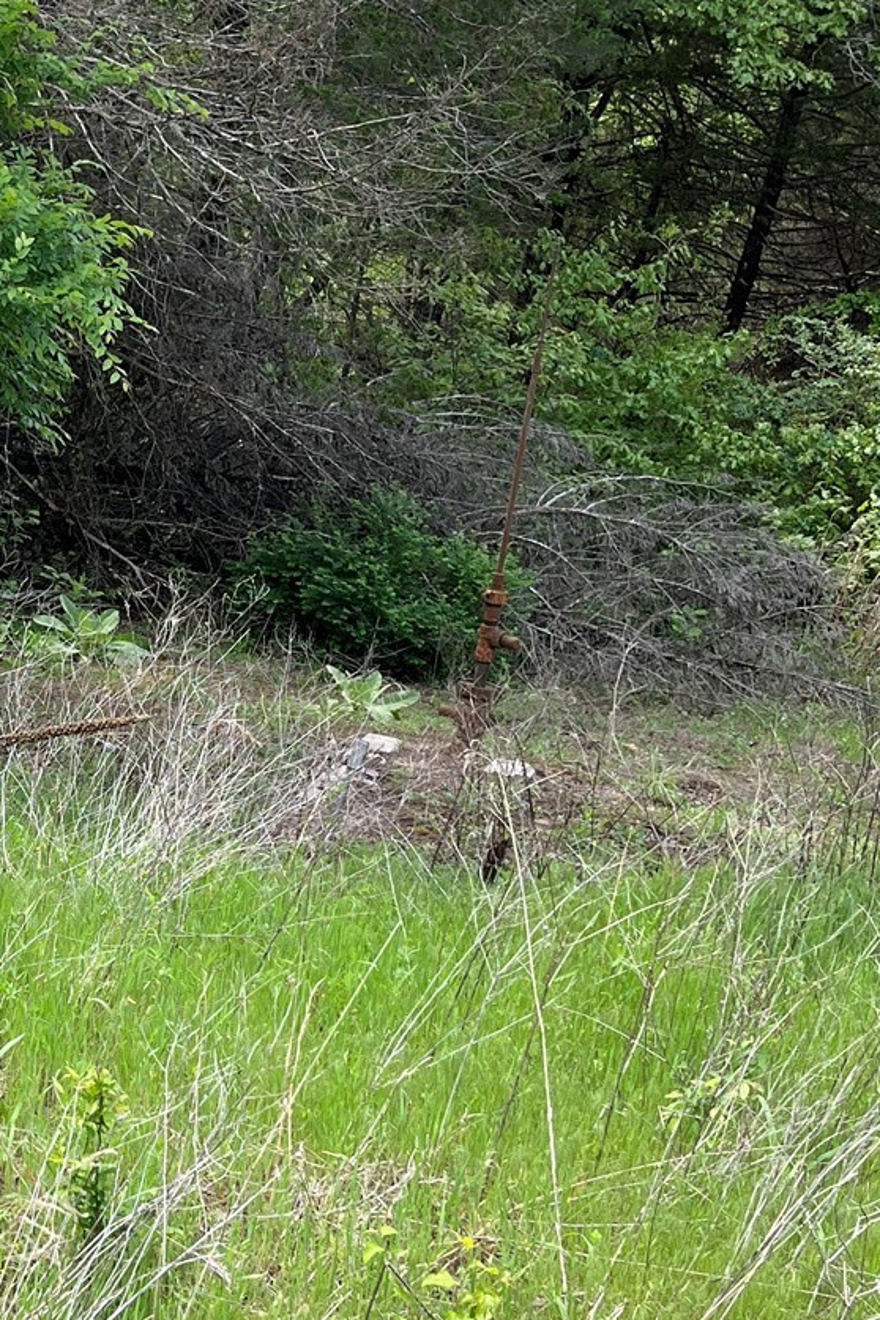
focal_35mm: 62
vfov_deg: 32.3
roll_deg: -10.1
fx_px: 2273
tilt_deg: -14.7
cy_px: 748
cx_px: 35
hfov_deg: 21.3
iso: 50
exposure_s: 1/772
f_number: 1.6
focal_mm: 5.1
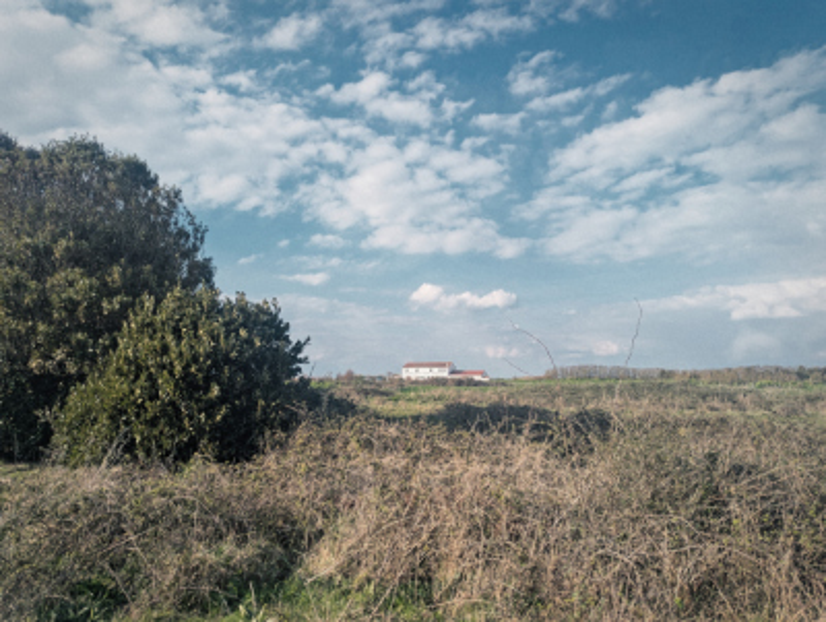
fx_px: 573
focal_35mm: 24
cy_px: 311
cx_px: 413
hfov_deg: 71.5
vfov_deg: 56.9
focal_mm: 6.81
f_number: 1.85
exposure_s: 1/1919
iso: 59
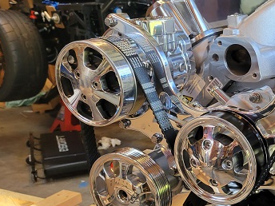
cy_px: 151
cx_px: 291
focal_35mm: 61
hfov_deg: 29.1
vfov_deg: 23.8
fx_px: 485
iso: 125
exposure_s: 1/120
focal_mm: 5.4
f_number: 1.8
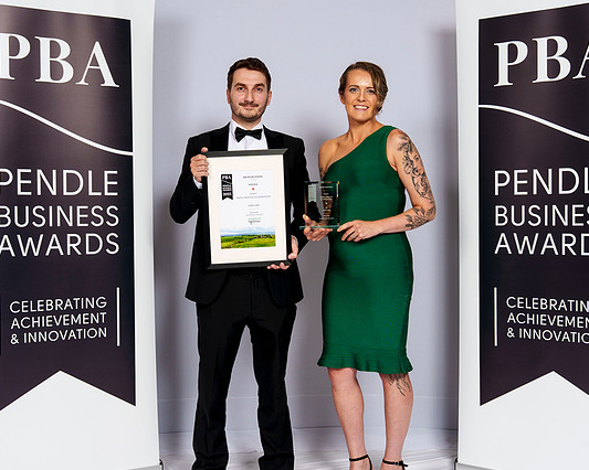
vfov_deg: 30.2
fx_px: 871
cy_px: 242
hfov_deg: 37.3
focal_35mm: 50
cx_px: 284
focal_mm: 39
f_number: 8
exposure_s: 1/125
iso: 100
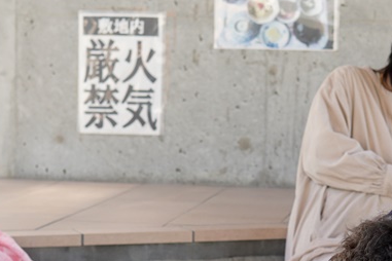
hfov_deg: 16.9
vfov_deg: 11.2
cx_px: 282
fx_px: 1317
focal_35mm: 121
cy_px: 252
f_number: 4
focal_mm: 30
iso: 320
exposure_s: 1/160
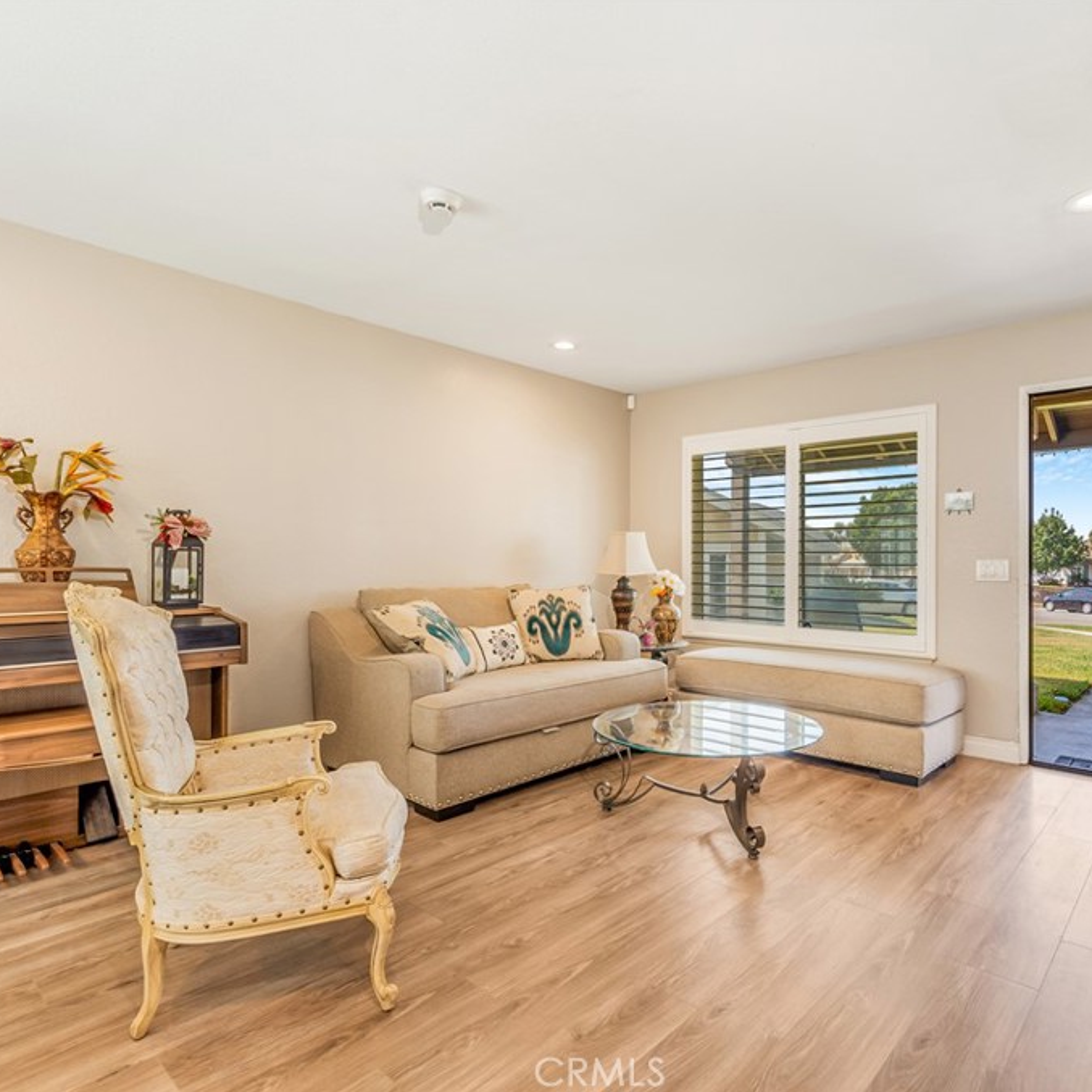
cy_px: 544
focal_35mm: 18
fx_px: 642
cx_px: 634
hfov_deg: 80.1
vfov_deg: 80.7
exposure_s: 1/60
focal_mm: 14
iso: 100
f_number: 8
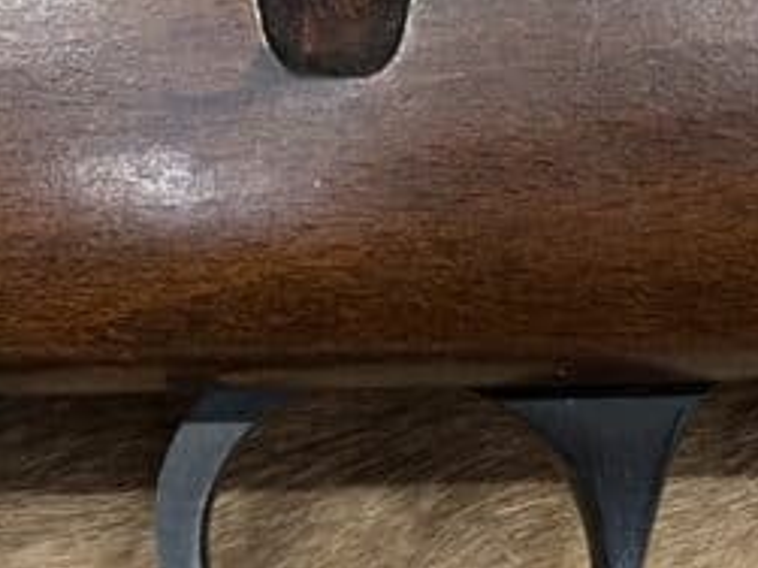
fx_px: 2320
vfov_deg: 13.6
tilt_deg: -76.2
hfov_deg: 18.5
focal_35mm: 106
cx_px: 528
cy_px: -103
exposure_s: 1/50
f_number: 1.5
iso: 200
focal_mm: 5.7
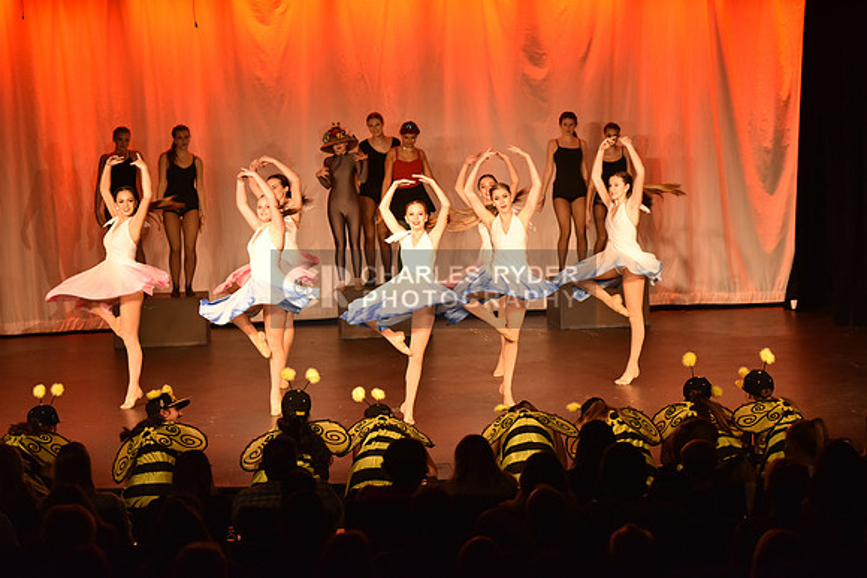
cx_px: 434
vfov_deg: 14.4
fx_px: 2288
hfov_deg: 21.5
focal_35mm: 95
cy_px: 289
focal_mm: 95
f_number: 4
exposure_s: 1/160
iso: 2000
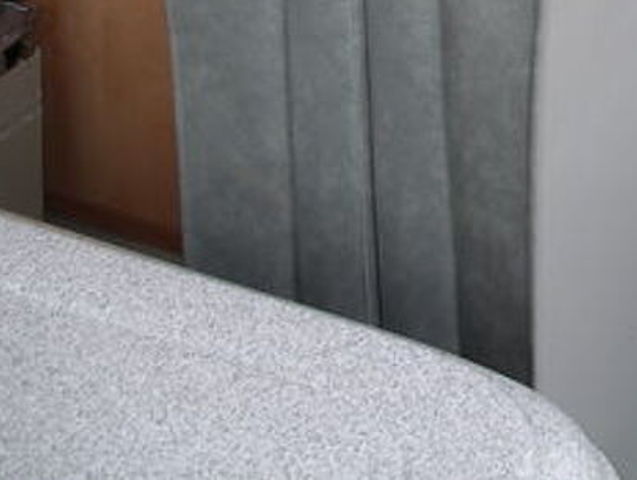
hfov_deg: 19.2
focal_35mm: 96
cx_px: 771
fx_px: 1769
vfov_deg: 14.8
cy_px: -137
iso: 80
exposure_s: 1/125
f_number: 3
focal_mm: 7.8
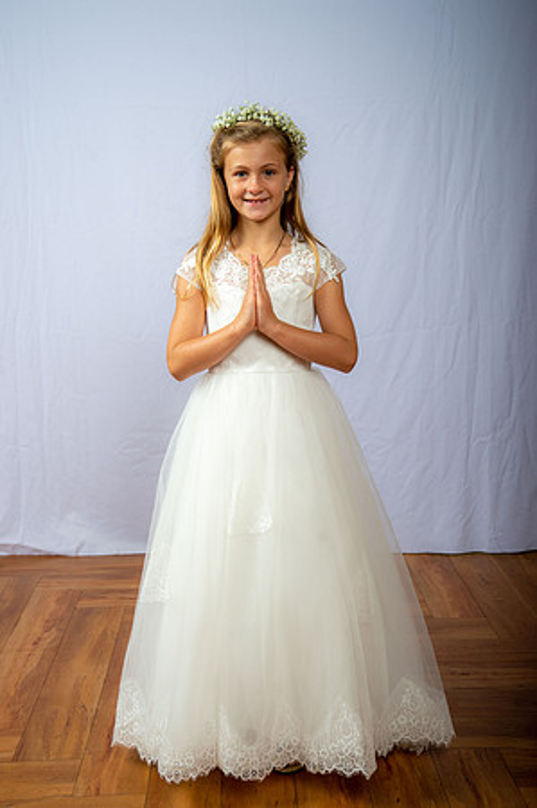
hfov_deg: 26.9
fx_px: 1121
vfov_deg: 39.6
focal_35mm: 50
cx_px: 268
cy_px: 404
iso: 250
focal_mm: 50
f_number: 6.3
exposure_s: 1/200
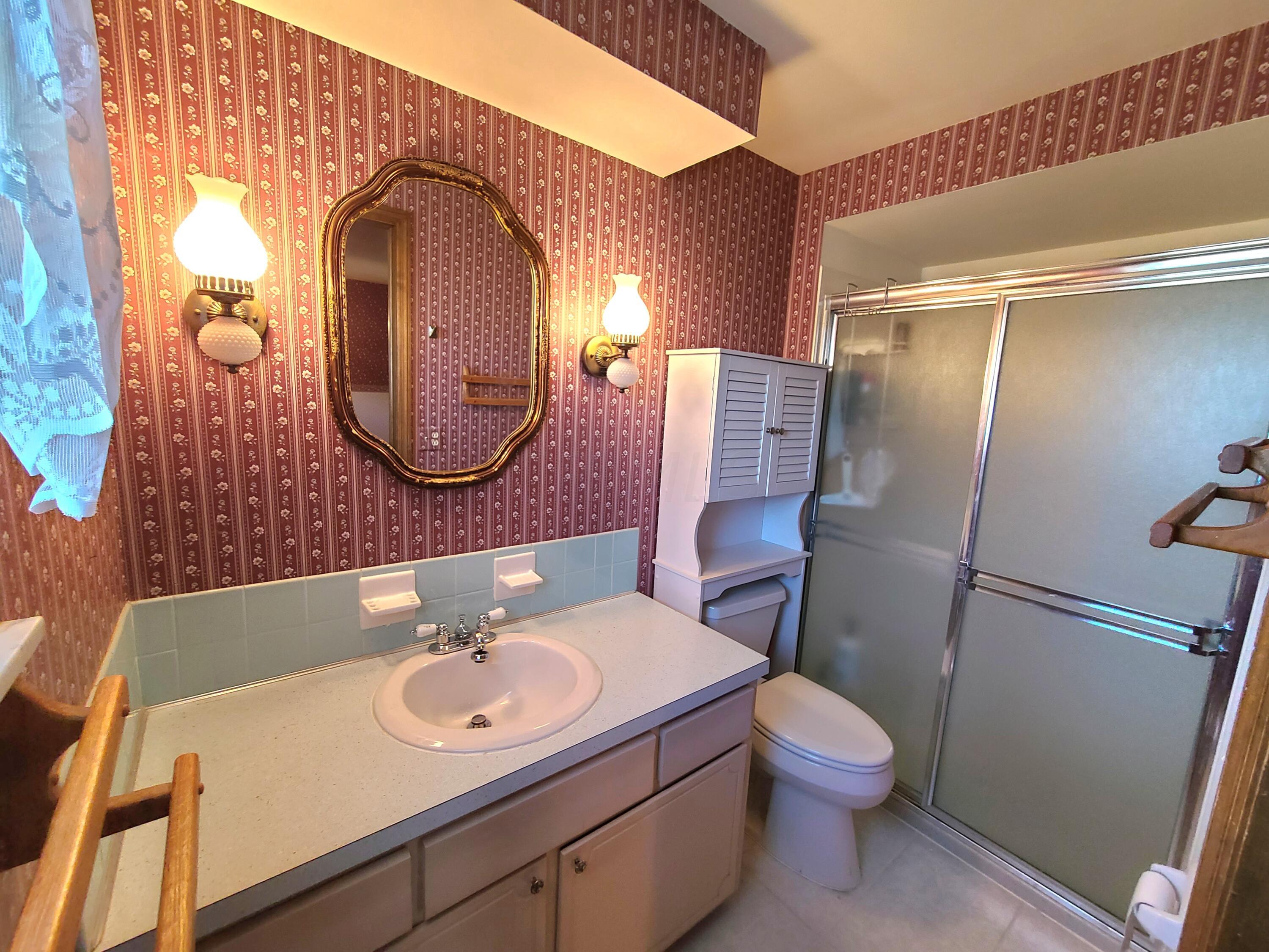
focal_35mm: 13
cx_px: 634
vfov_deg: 89.9
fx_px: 477
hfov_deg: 106.2
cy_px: 476
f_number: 2.2
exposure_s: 1/60.2
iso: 320
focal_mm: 2.2
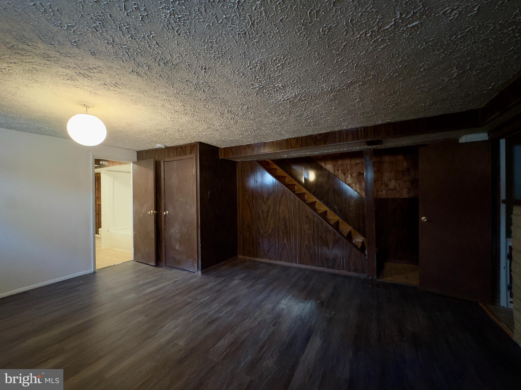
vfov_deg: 85.7
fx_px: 211
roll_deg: +3.5
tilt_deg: -0.3
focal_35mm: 14
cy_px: 195
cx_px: 260
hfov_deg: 102.1
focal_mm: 2.22
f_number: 2.2
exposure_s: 1/60
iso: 1000
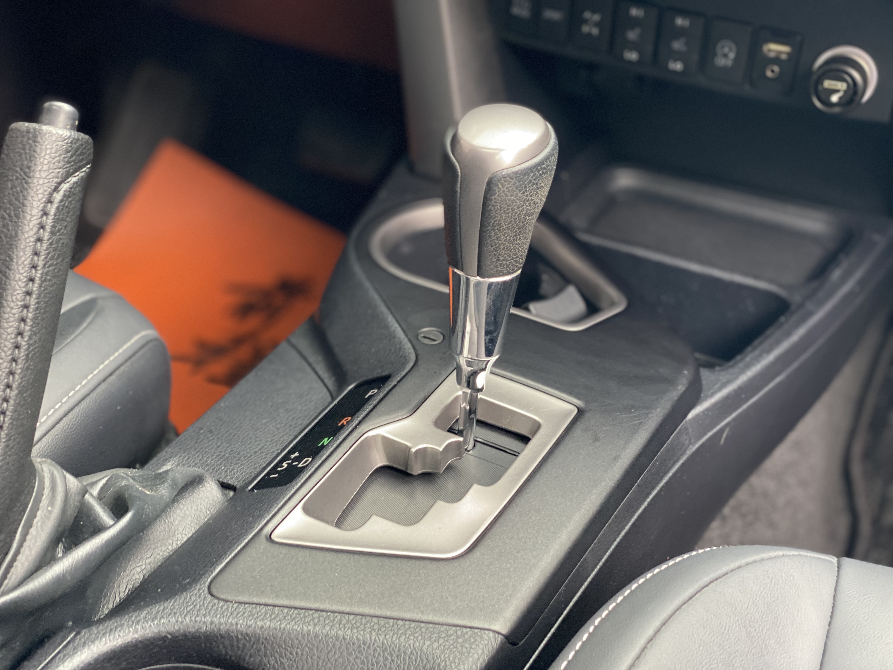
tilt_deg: -33.7
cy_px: 335
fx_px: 1341
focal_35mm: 52
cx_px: 446
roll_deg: -4.9
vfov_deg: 28.0
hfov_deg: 36.8
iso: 250
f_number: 2
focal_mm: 6
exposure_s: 1/71
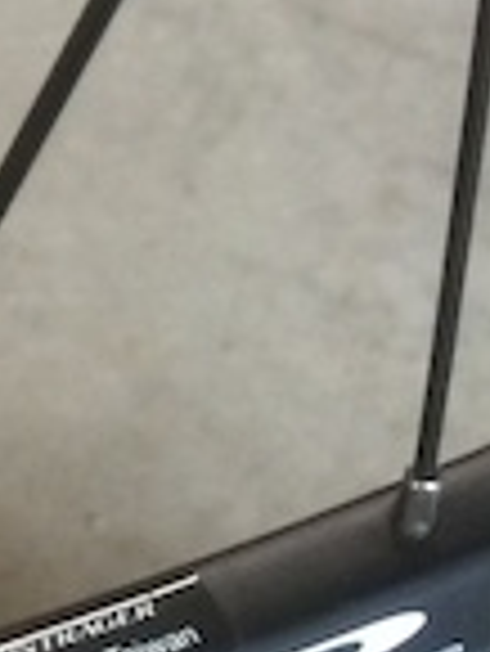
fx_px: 3015
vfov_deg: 12.3
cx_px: -814
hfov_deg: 8.3
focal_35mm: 160
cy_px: 324
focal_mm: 4.15
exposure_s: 1/24
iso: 320
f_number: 2.2
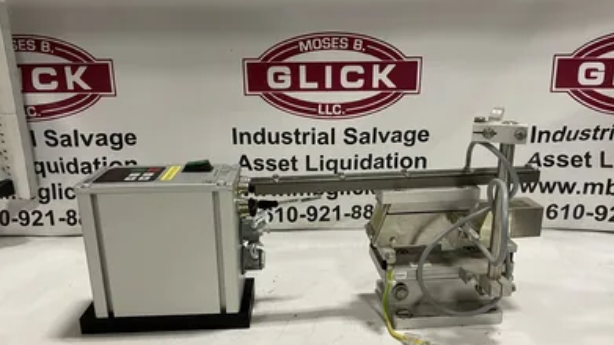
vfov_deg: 40.1
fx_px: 472
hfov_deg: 66.1
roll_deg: -0.4
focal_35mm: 29
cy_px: 190
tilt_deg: -18.2
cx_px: 308
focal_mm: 4.2
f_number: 1.6
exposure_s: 1/60
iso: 160
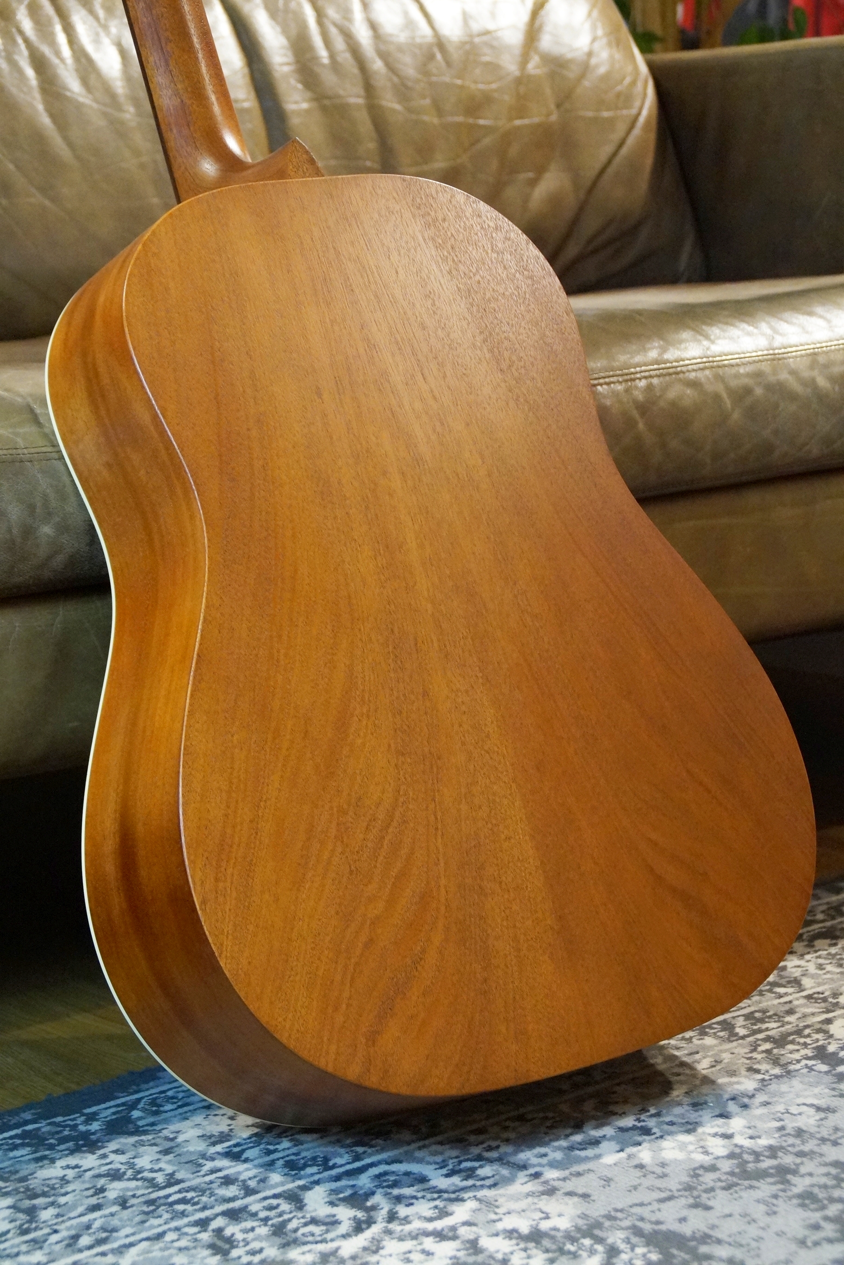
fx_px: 2901
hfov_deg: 16.6
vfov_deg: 24.6
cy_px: 632
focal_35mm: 82
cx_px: 422
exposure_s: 1/160
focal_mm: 55
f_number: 6.3
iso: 3200
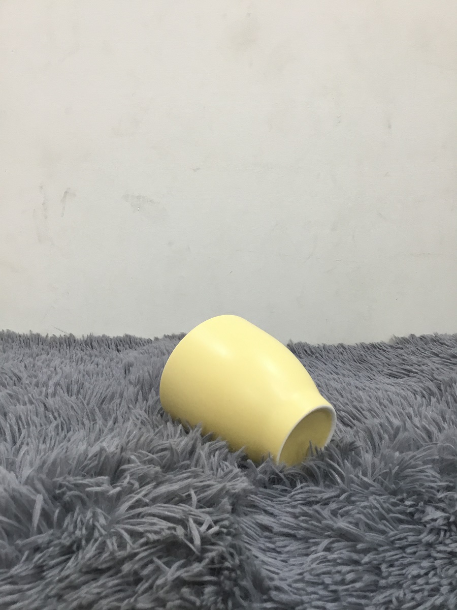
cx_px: 228
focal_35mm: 31
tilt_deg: -7.3
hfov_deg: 45.4
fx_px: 546
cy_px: 305
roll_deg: +0.6
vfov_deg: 58.4
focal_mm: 3.3
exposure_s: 1/33
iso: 80
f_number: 2.4
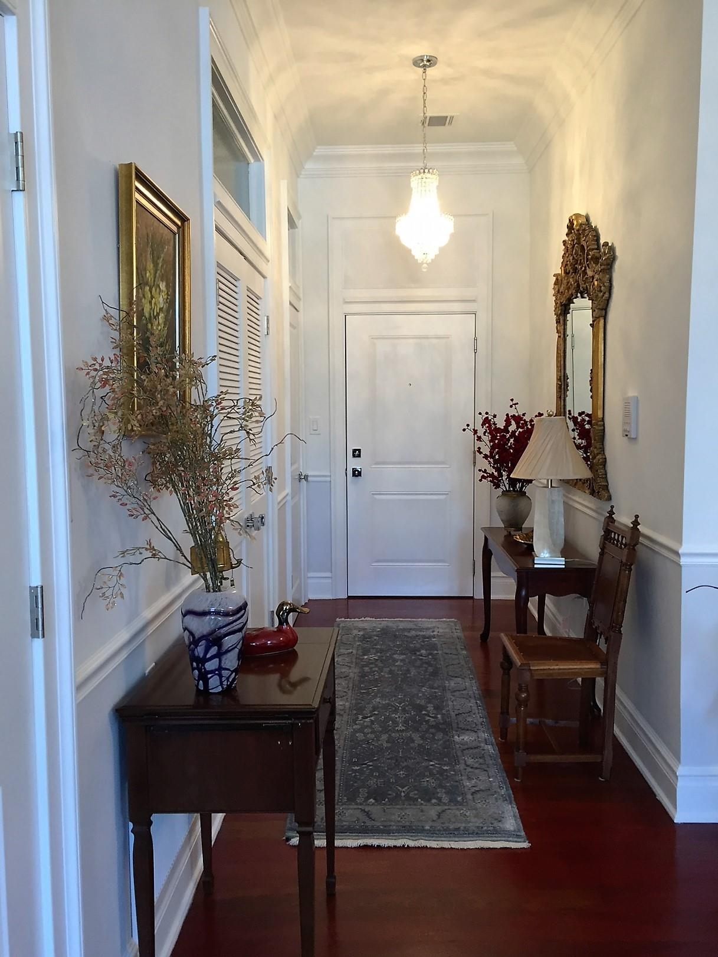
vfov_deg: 61.6
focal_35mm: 29
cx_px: 359
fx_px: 801
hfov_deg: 48.3
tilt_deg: -5.1
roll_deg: +1.4
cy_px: 478
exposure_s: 1/30
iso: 80
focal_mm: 4.15
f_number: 2.2
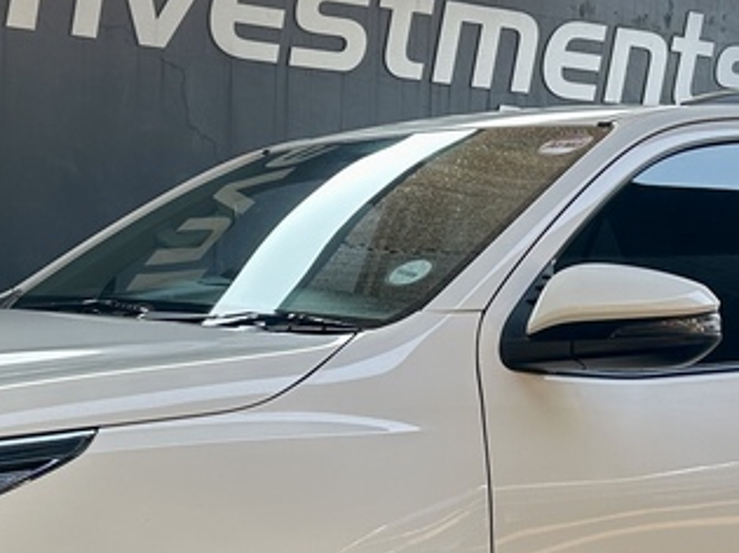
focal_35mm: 78
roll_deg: -1.6
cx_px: 265
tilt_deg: -6.0
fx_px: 1665
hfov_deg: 24.9
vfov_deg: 18.7
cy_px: 459
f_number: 1.78
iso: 64
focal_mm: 6.86
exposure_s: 1/131
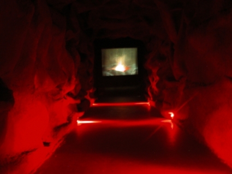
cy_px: 87
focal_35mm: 35
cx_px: 116
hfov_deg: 52.6
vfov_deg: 40.7
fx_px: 235
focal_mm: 8.9
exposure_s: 1
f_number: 2.8
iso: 400
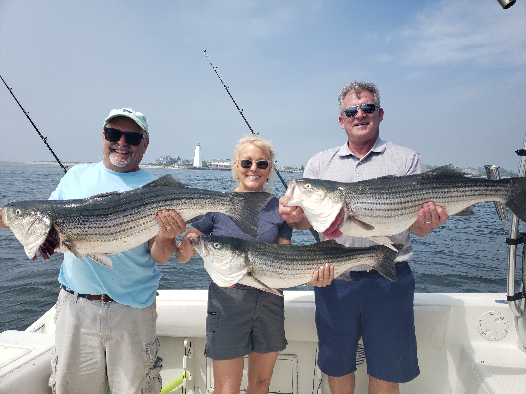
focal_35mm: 26
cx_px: 263
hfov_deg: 67.3
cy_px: 197
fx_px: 395
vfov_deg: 53.1
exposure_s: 1/2684
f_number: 2.4
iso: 50
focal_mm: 4.3
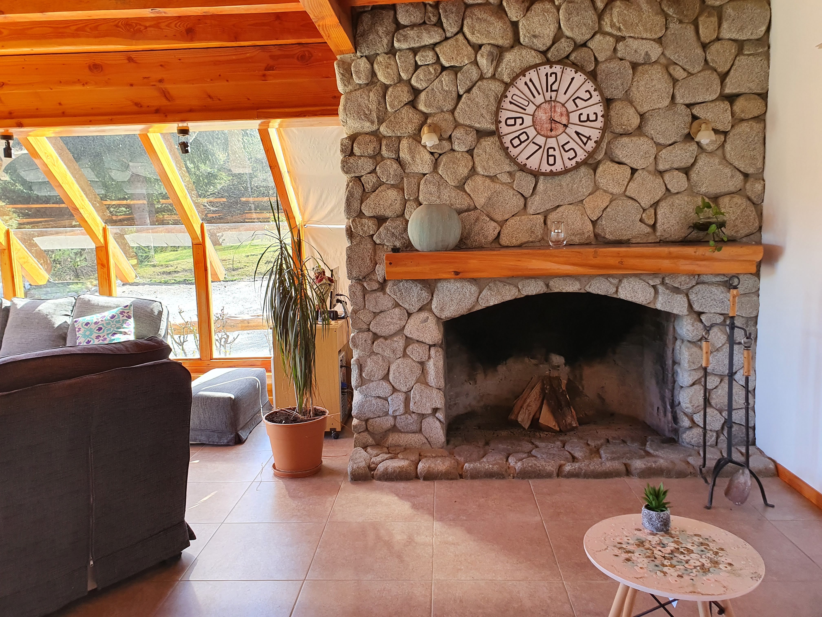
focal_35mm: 26
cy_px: 308
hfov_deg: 67.3
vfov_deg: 53.1
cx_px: 411
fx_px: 617
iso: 80
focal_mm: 4.32
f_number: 2.4
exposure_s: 1/100
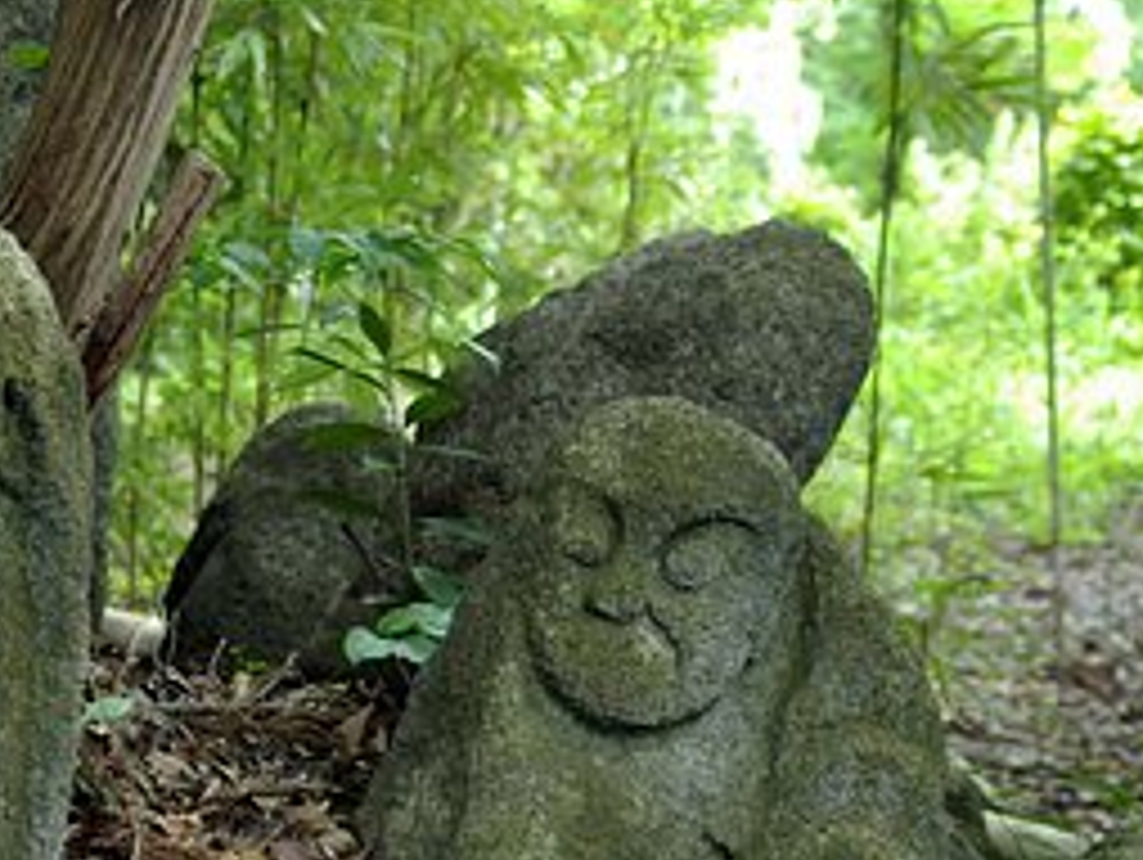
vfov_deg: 15.3
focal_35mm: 96
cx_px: 266
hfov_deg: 20.2
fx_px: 3172
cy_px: 738
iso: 200
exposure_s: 1/30
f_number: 2.8
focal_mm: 33
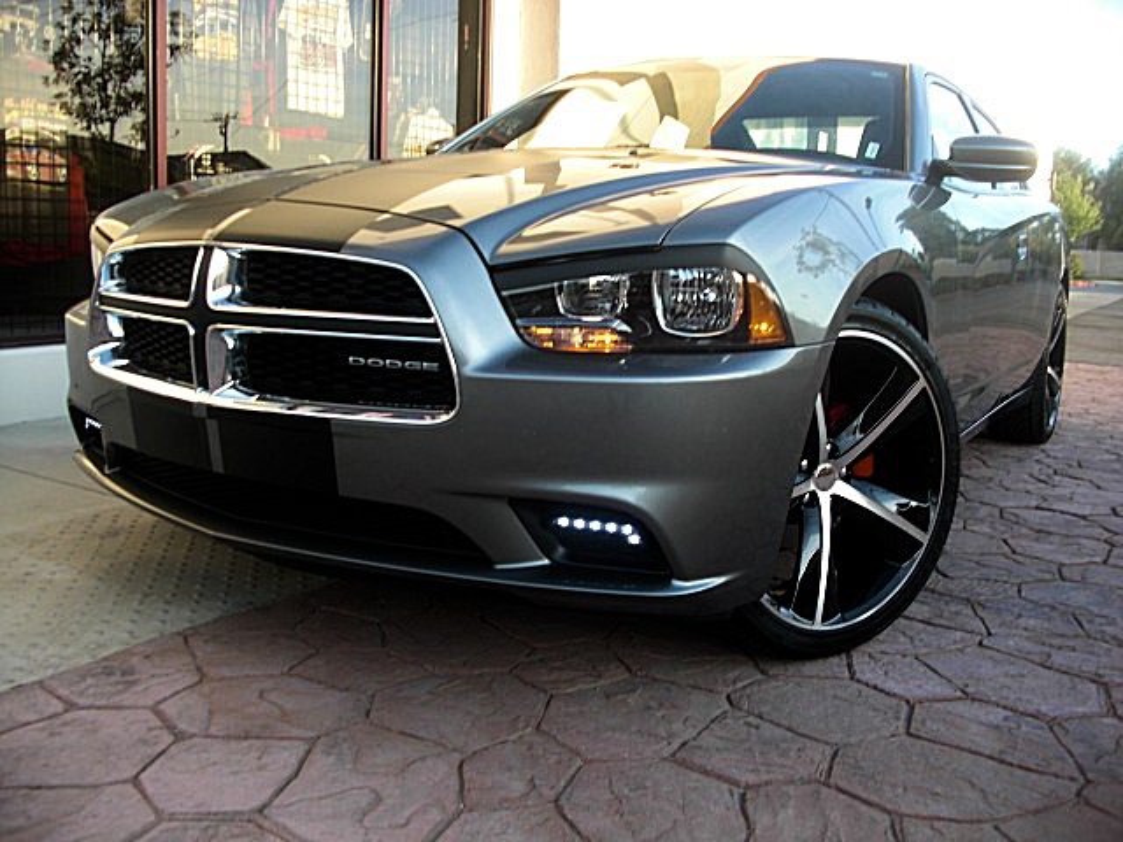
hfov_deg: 51.4
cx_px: 562
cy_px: 421
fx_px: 1168
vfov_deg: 39.7
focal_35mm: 36
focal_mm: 6.3
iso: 50
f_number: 2.8
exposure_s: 1/100
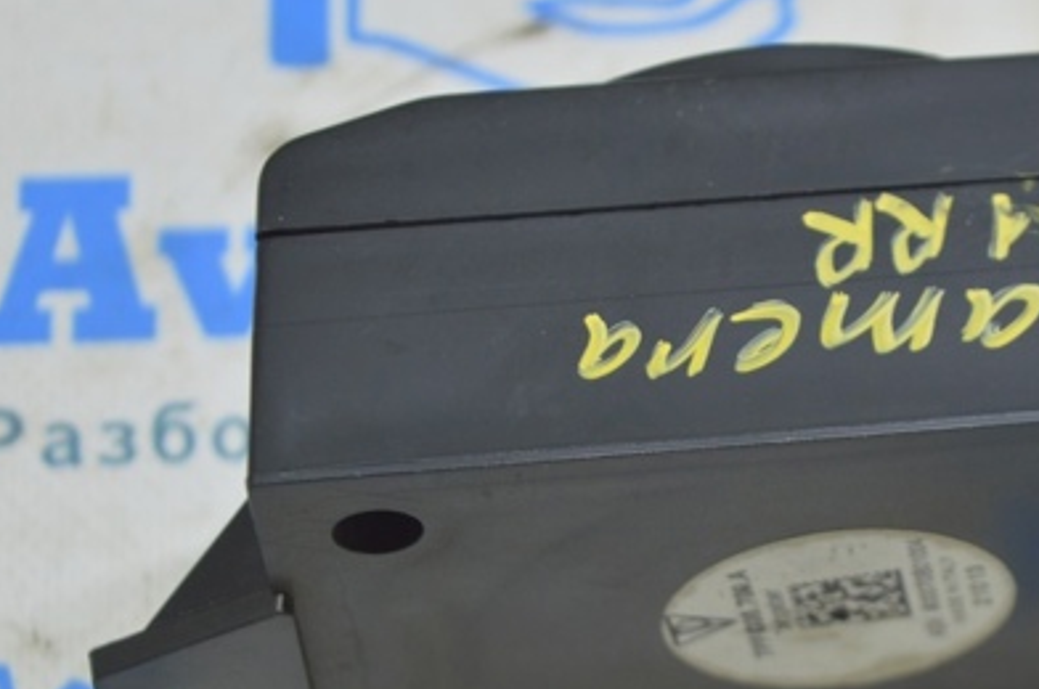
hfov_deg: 15.2
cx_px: 803
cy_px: 454
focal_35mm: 135
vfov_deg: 10.1
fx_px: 3885
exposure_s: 1/20
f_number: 5.6
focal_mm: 55
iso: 400
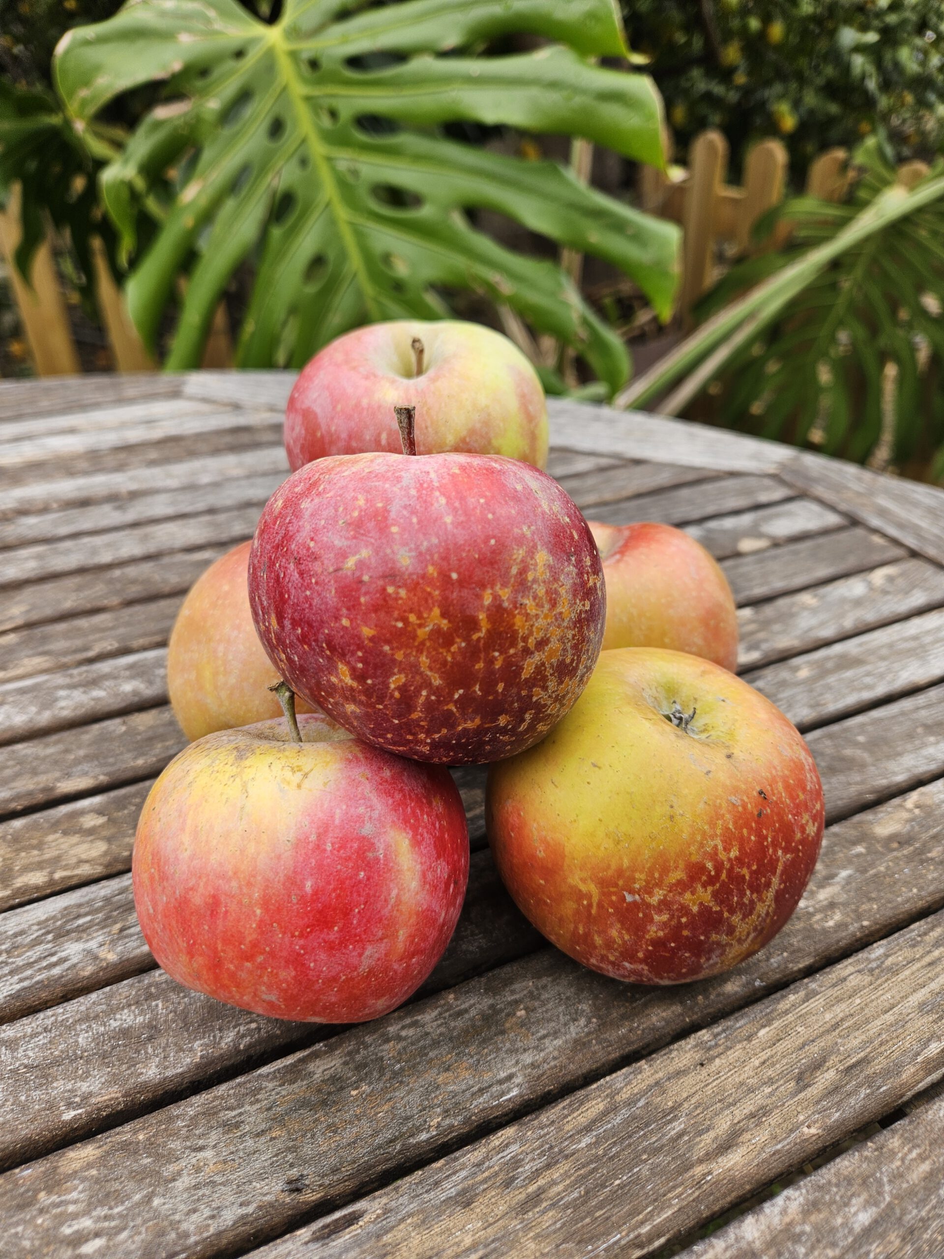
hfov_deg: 58.9
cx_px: 472
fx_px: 836
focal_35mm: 23
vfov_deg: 73.9
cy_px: 630
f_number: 1.8
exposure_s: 1/131
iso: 25
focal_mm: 5.4
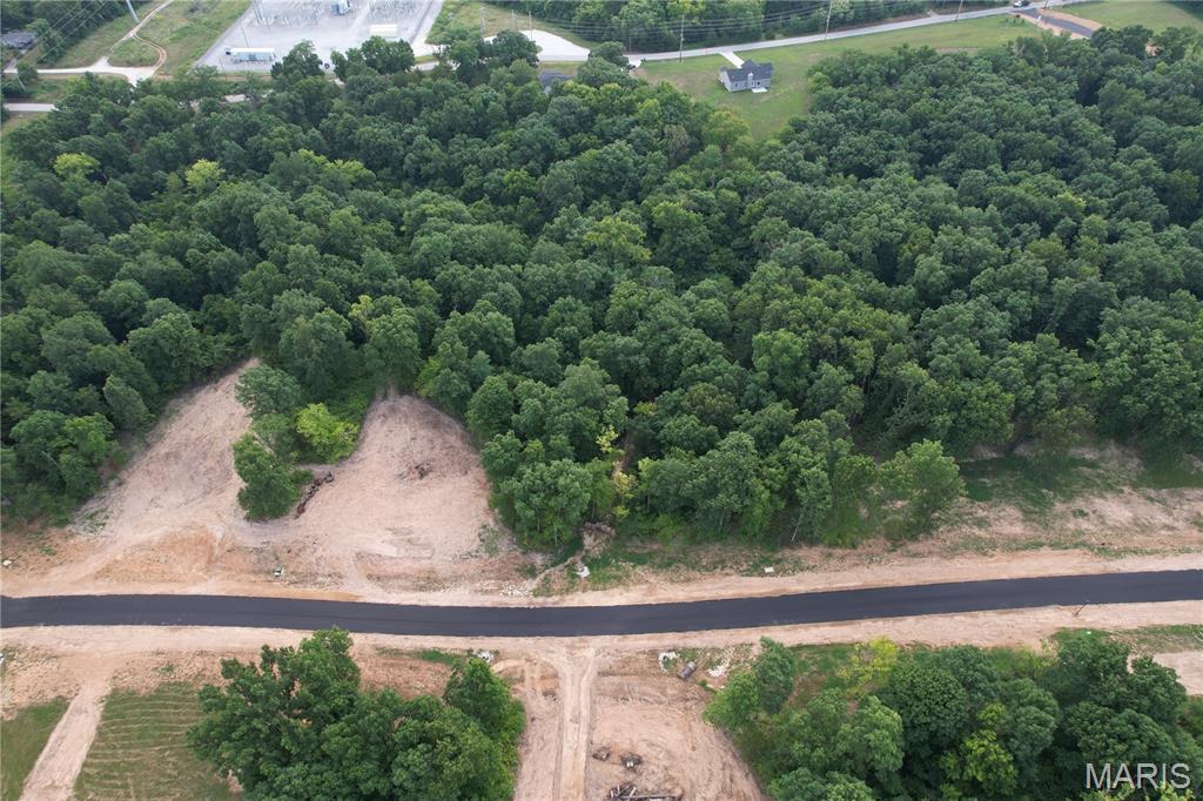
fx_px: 735
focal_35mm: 22
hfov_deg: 78.6
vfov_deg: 57.2
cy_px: 400
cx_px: 602
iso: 100
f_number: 2.8
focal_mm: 8.38
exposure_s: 1/350
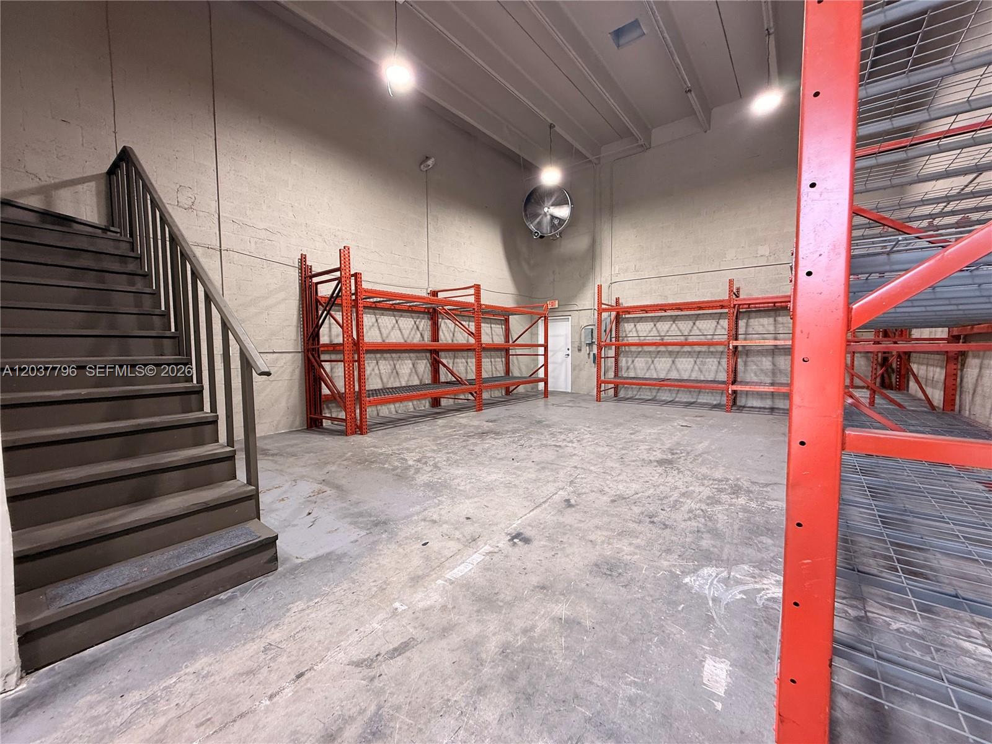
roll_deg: +0.4
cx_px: 496
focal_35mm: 14
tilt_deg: -3.5
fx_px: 401
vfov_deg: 85.7
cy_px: 372
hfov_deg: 102.1
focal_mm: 2.22
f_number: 2.2
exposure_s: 1/120
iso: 160
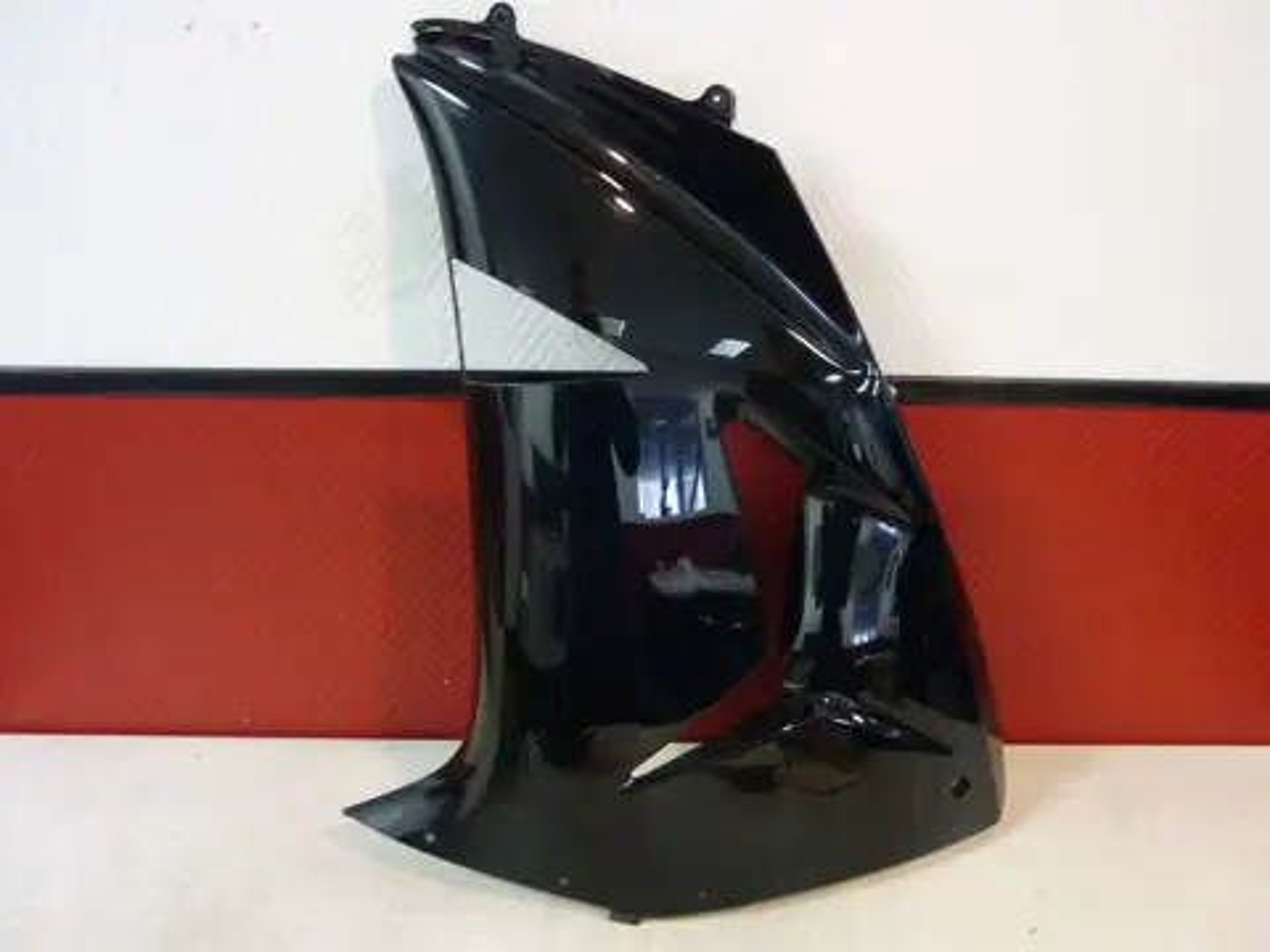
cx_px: 635
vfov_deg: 42.9
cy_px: 476
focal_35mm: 33
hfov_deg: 55.4
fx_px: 1211
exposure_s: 1/13
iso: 400
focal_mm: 5.5
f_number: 2.8
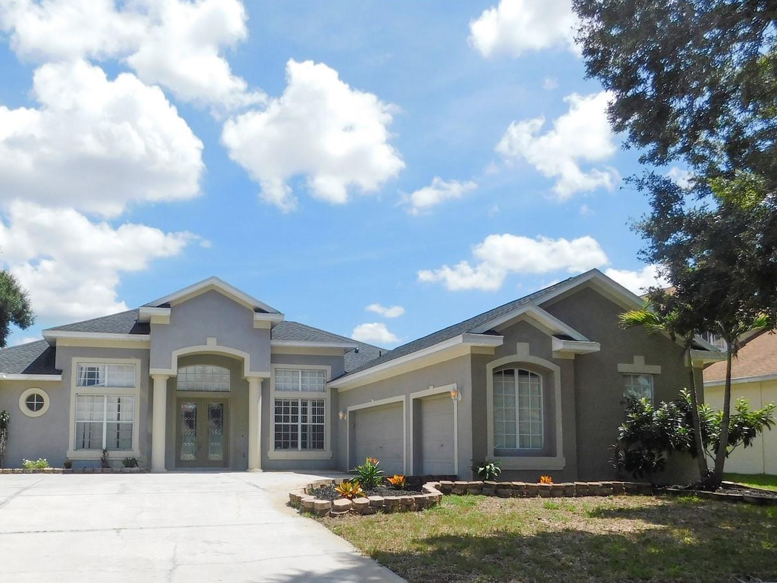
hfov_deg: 58.0
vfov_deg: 44.8
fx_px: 696
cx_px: 318
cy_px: 388
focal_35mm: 31
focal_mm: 4
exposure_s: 1/640
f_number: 6
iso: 125
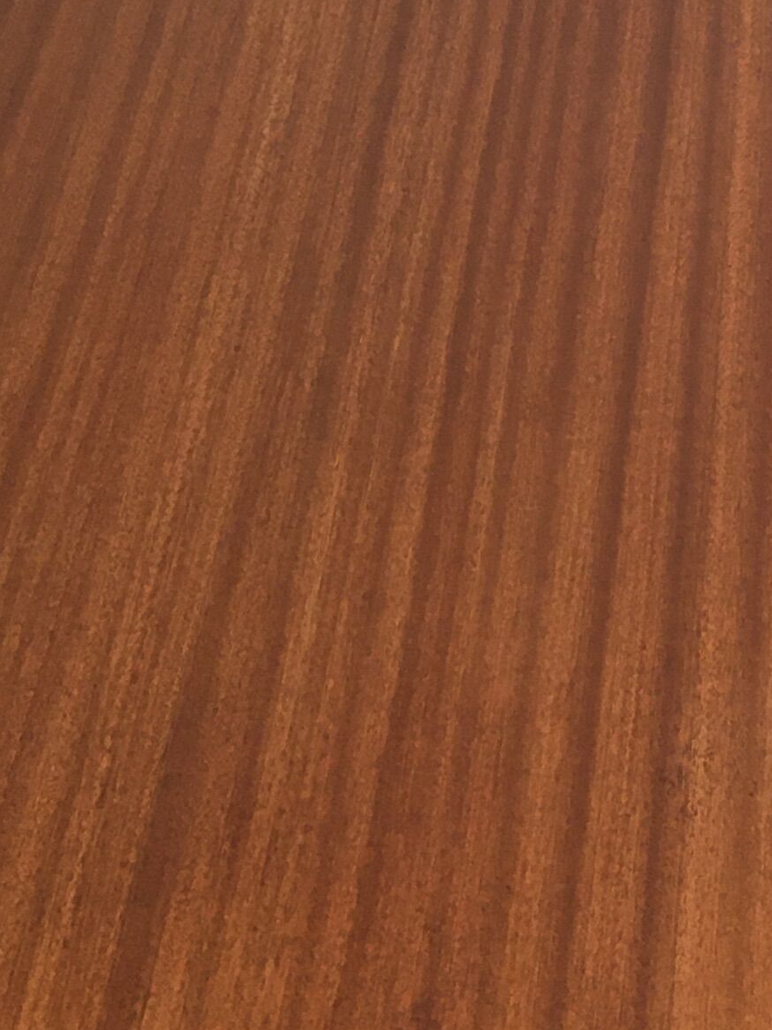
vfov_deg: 19.6
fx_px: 2973
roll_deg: -0.7
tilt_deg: -44.2
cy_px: 715
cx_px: 853
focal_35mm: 100
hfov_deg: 14.4
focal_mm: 4.15
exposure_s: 1/33
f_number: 2.2
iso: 50
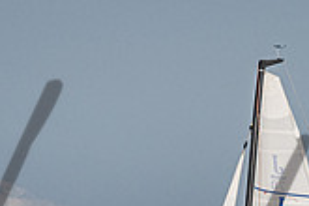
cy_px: 404
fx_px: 12737
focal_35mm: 1484
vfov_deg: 0.9
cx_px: 220
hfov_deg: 1.4
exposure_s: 1/3200
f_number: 5.3
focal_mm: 310
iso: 320
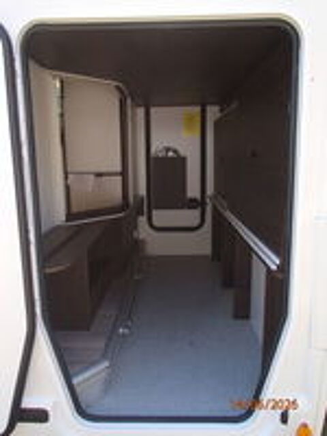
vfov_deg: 63.4
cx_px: 164
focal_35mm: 28
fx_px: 353
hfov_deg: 49.7
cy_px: 218
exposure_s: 1/125
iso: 100
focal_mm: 5
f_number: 3.9
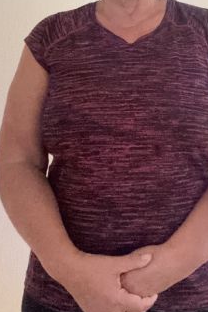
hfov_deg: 22.5
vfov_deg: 31.4
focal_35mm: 60
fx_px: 520
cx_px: 140
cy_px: 15
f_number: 1.9
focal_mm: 2.69
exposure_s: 1/30
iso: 500
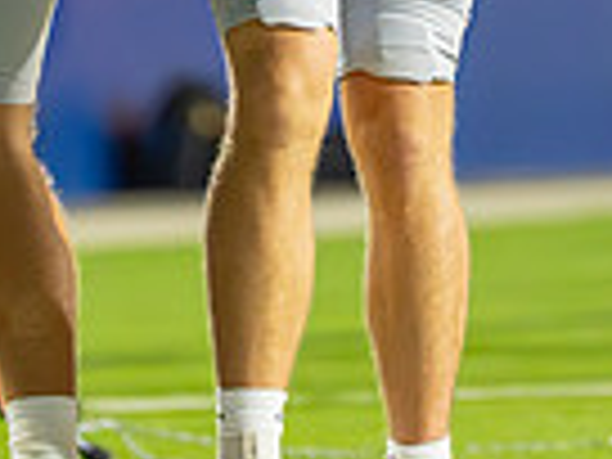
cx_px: 359
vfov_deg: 1.4
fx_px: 19059
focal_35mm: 1078
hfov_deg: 1.8
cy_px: -401
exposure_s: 1/1600
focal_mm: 200
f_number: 2.8
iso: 4000
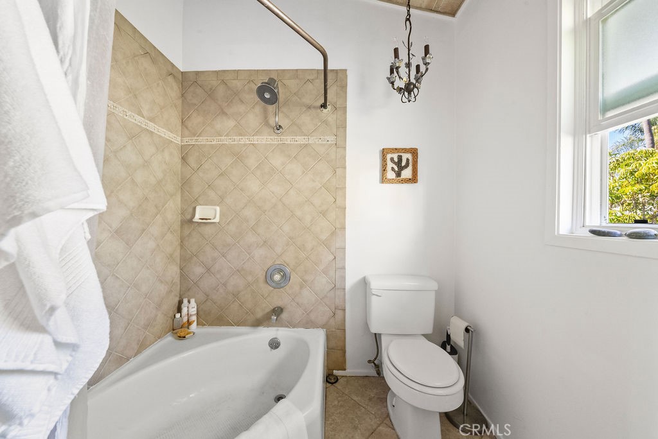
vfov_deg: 90.1
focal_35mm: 12
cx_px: 329
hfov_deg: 112.6
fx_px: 219
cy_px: 220
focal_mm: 12
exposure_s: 1/5
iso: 3200
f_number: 10
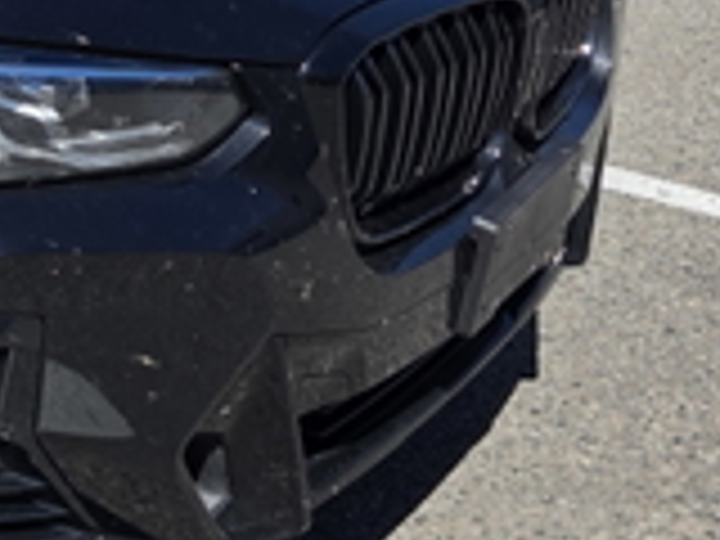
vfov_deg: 15.6
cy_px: -81
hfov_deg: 17.6
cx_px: -540
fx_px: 1914
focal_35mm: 92
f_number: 1.7
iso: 80
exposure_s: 1/5608
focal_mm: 6.3
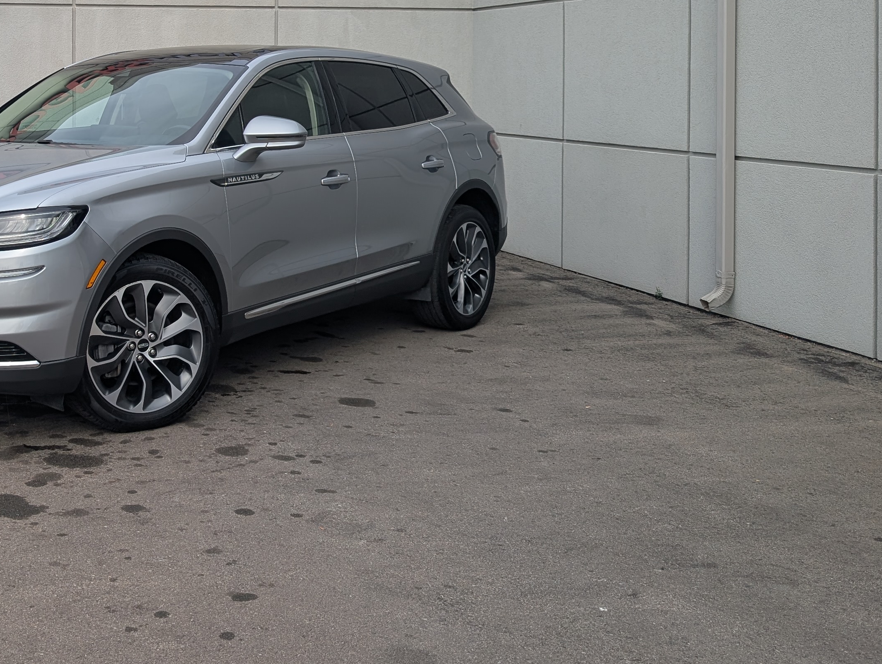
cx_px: 72
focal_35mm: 46
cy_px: 71
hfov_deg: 38.1
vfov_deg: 30.3
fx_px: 1174
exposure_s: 1/725
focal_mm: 6.9
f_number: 1.68
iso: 23
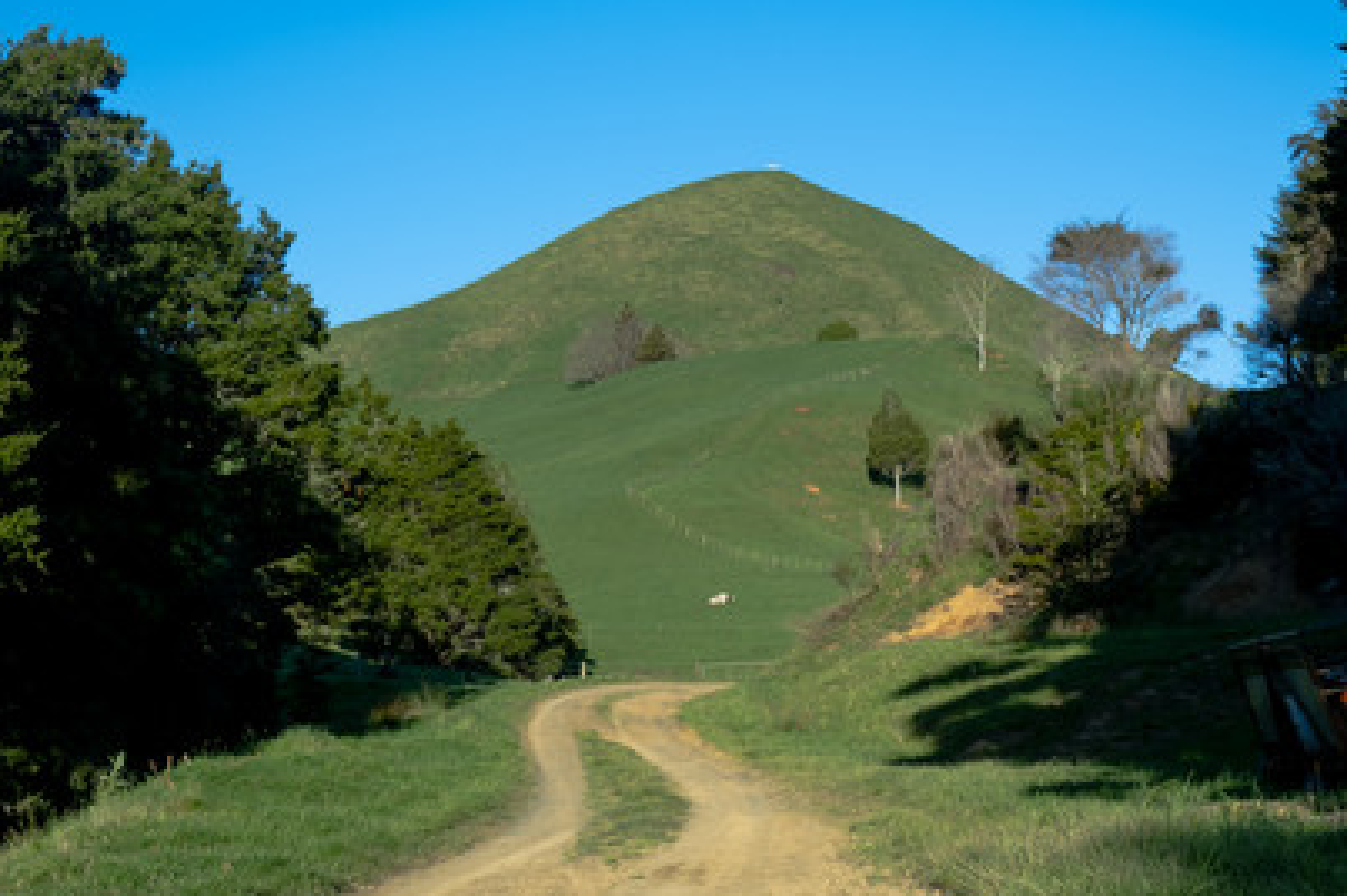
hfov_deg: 30.1
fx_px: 2505
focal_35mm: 67
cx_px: 668
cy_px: 537
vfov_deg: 20.3
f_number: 8
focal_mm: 35.8
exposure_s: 1/200
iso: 160
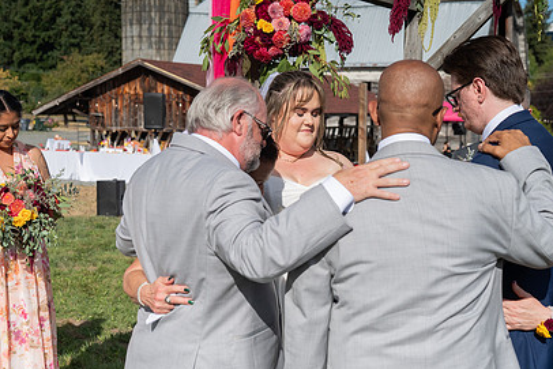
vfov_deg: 22.6
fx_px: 922
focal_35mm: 60
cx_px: 304
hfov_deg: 33.4
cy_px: 204
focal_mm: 42
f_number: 4.5
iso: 400
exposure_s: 1/8000
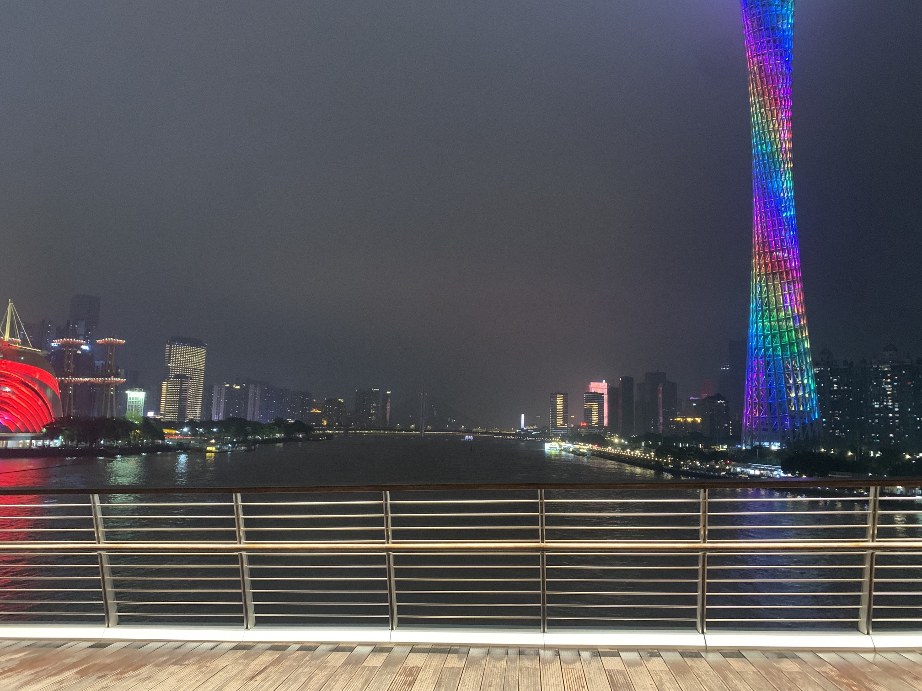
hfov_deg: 67.3
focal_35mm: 26
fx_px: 693
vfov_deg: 53.1
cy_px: 346
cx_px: 461
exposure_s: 1/30
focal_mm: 4.25
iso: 640
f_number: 1.8
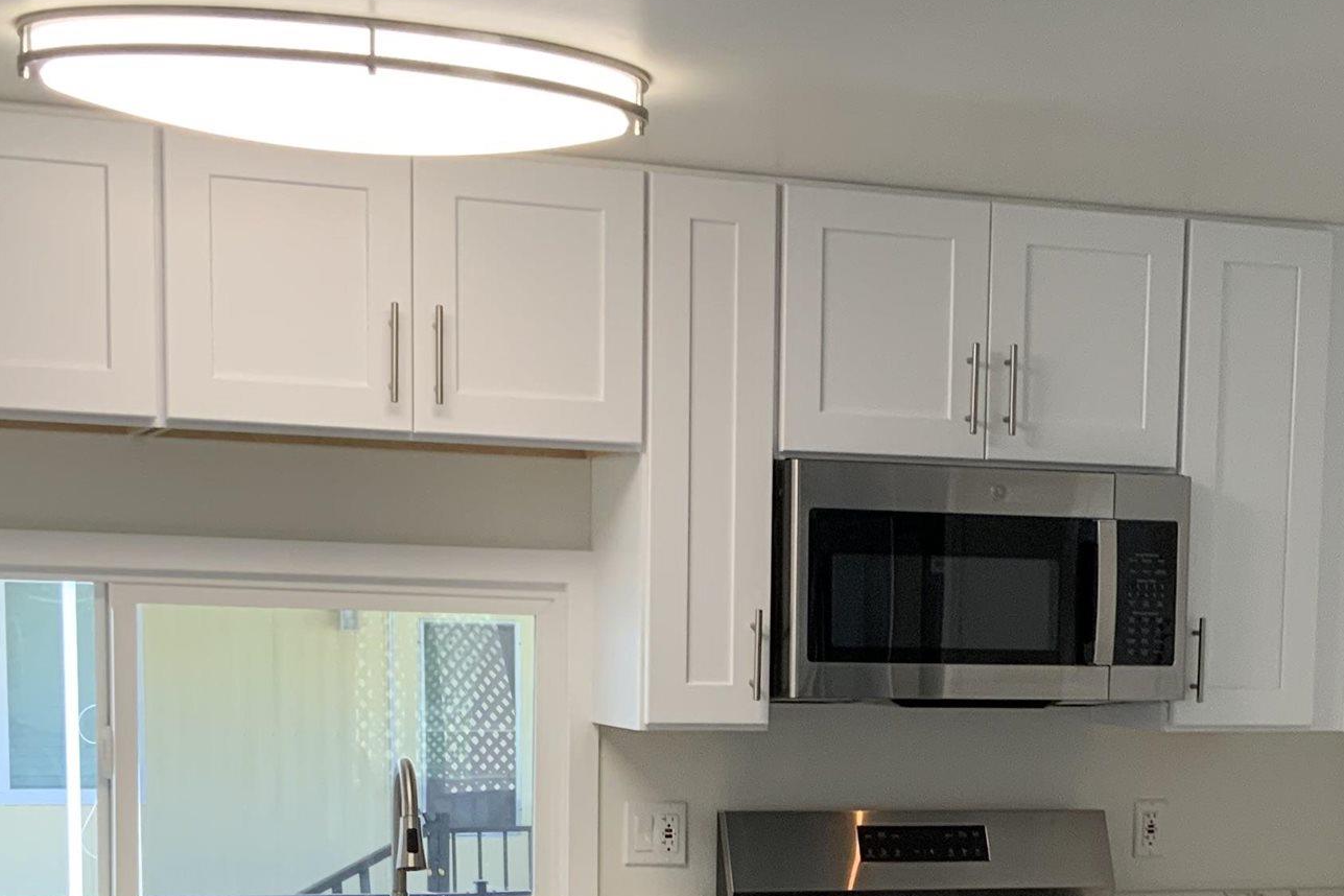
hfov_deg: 27.9
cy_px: 937
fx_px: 2688
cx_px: 917
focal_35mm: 72
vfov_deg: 18.3
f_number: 1.8
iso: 50
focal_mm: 3
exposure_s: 1/120
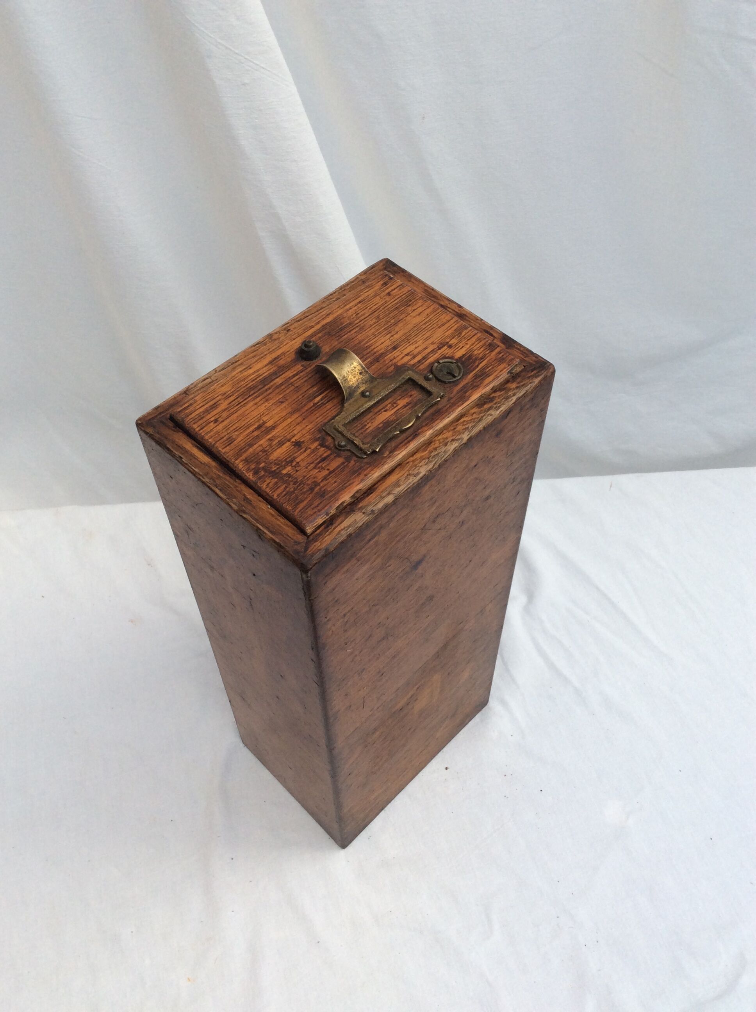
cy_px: 506
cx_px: 378
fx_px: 934
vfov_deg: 56.9
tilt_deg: -54.9
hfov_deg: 44.1
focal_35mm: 32
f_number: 2.4
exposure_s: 1/103
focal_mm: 3.3
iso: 32
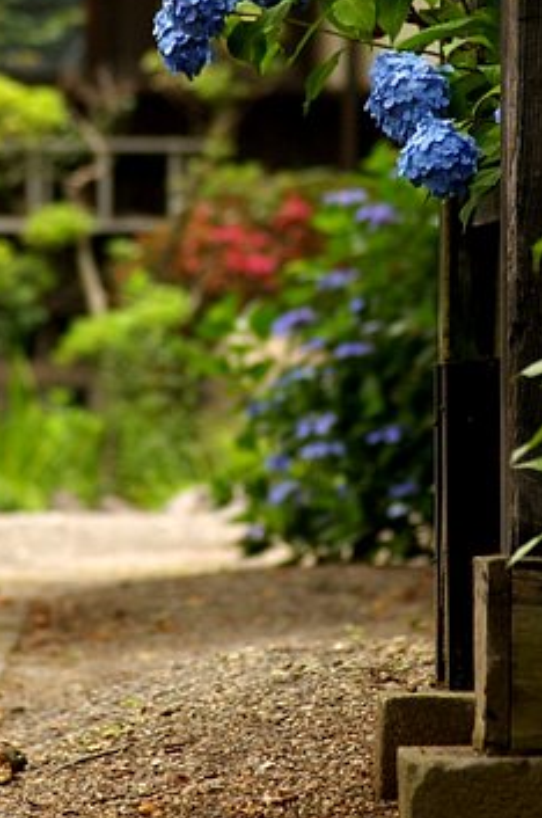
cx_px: 250
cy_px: 299
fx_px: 8887
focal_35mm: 392
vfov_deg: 5.3
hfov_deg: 3.5
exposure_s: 1/125
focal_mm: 180
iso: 400
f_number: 7.1
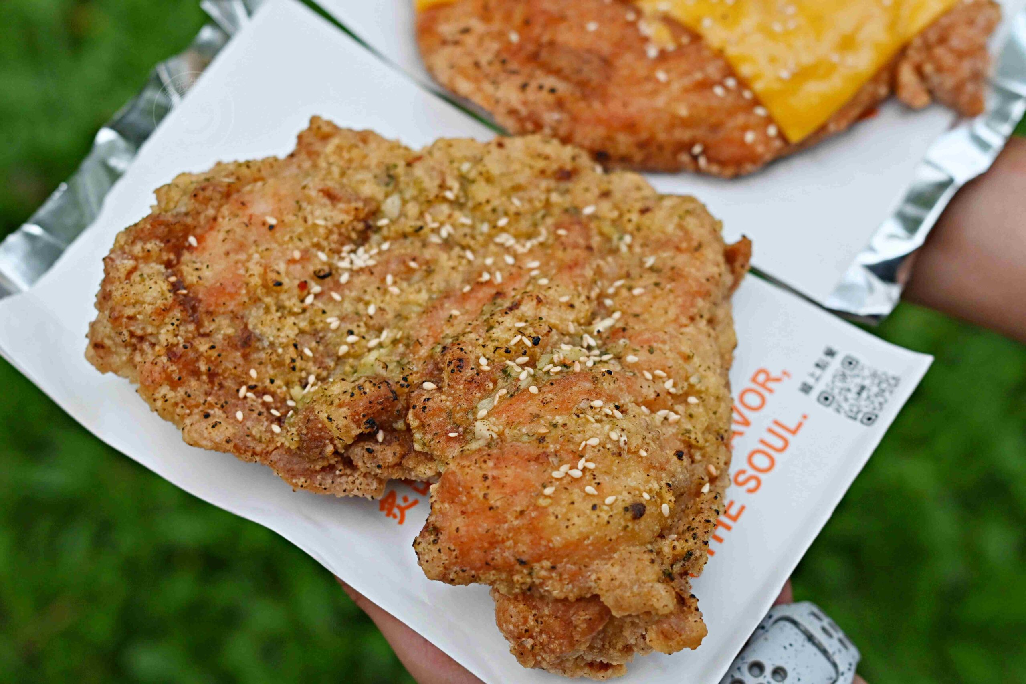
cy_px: 342
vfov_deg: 18.2
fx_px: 2137
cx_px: 513
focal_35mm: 75
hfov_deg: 27.0
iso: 500
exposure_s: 1/200
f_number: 3.2
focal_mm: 50
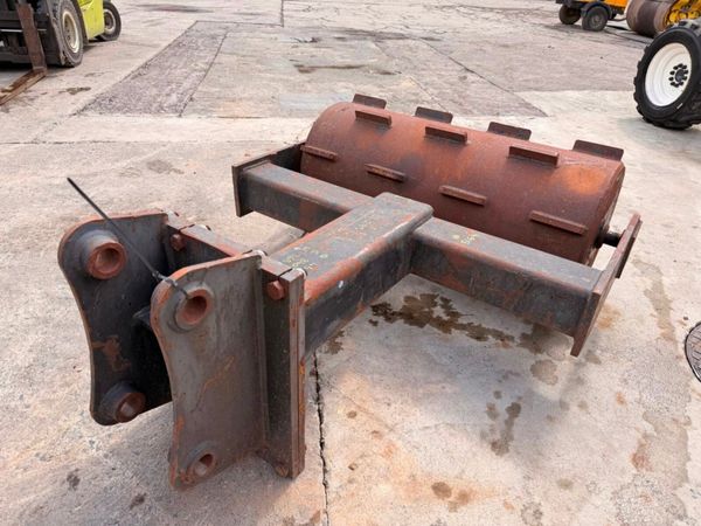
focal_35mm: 24
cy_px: 263
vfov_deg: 56.8
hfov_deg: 71.6
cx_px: 350
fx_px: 486
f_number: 1.78
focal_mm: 6.76
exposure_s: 1/1032
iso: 80
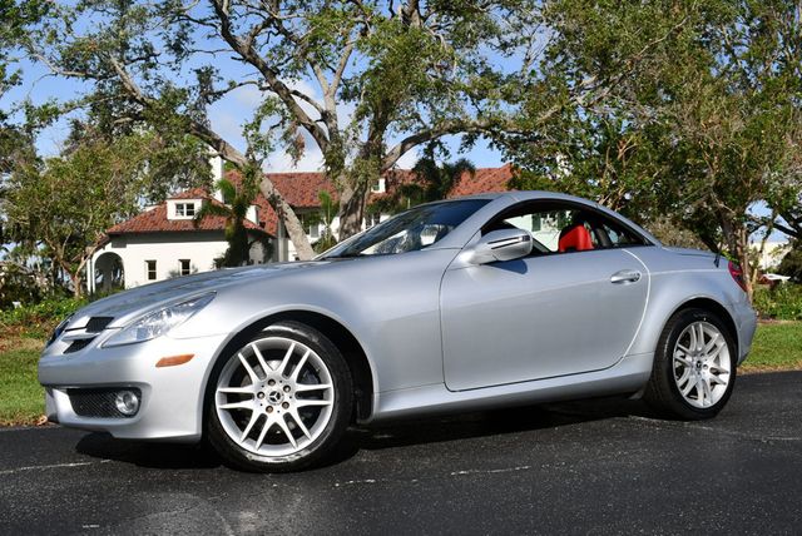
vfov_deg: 33.5
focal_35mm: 40
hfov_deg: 48.4
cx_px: 401
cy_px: 268
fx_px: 892
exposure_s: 1/400
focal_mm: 20
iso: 100
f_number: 10
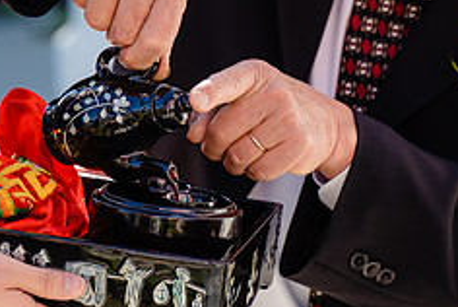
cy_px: 143
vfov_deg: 6.5
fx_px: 2713
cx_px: 145
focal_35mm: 213
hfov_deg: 9.6
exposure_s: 1/640
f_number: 3.5
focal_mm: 75
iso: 100
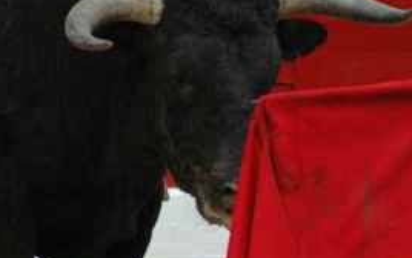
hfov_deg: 1.8
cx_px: 364
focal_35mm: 1166
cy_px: 138
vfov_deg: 1.1
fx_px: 13103
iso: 800
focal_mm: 200
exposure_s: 1/640
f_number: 6.3
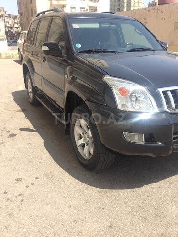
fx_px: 226
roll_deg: +1.7
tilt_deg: -15.0
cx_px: 89
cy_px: 118
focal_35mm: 33
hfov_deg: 42.9
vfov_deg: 55.4
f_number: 2.4
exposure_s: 1/775
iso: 50
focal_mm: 4.12
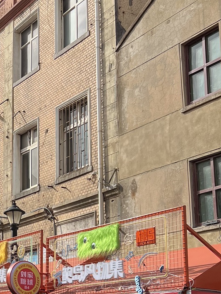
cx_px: -70
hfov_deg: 18.7
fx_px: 621
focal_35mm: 73
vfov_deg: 26.4
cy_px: 219
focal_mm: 5.7
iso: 50
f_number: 1.5
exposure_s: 1/5076
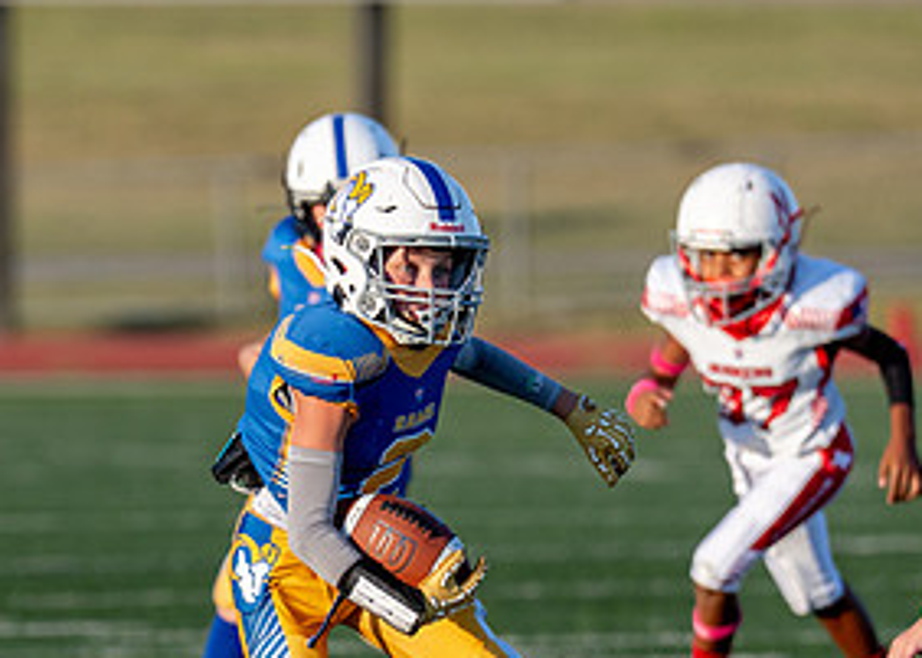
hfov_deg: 2.9
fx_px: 17924
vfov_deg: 2.1
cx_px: 295
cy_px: 474
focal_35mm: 685
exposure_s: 1/3200
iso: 200
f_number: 2.8
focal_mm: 200
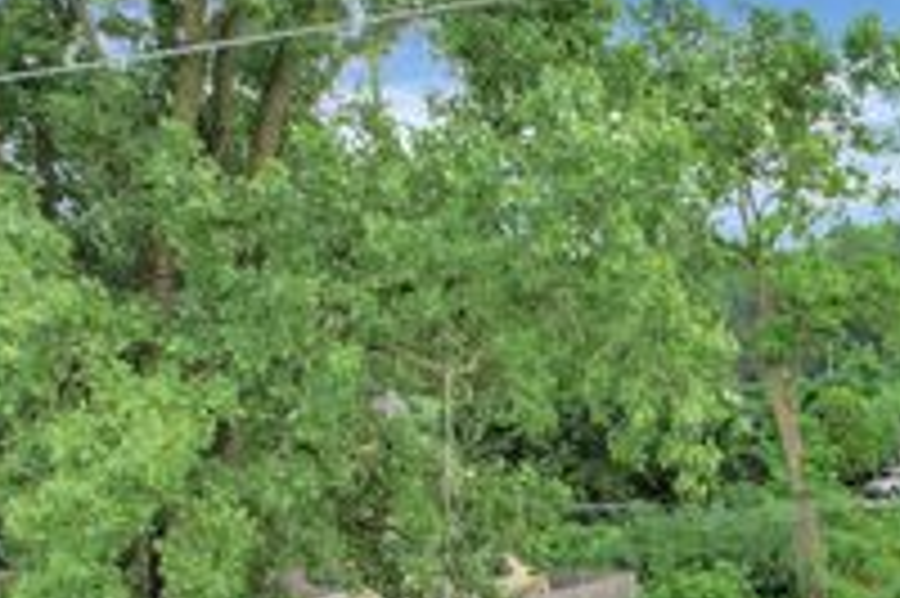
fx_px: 1374
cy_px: 731
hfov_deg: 32.9
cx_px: 927
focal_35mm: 55
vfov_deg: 22.5
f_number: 2.8
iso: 130
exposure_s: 1/500
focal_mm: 8.38
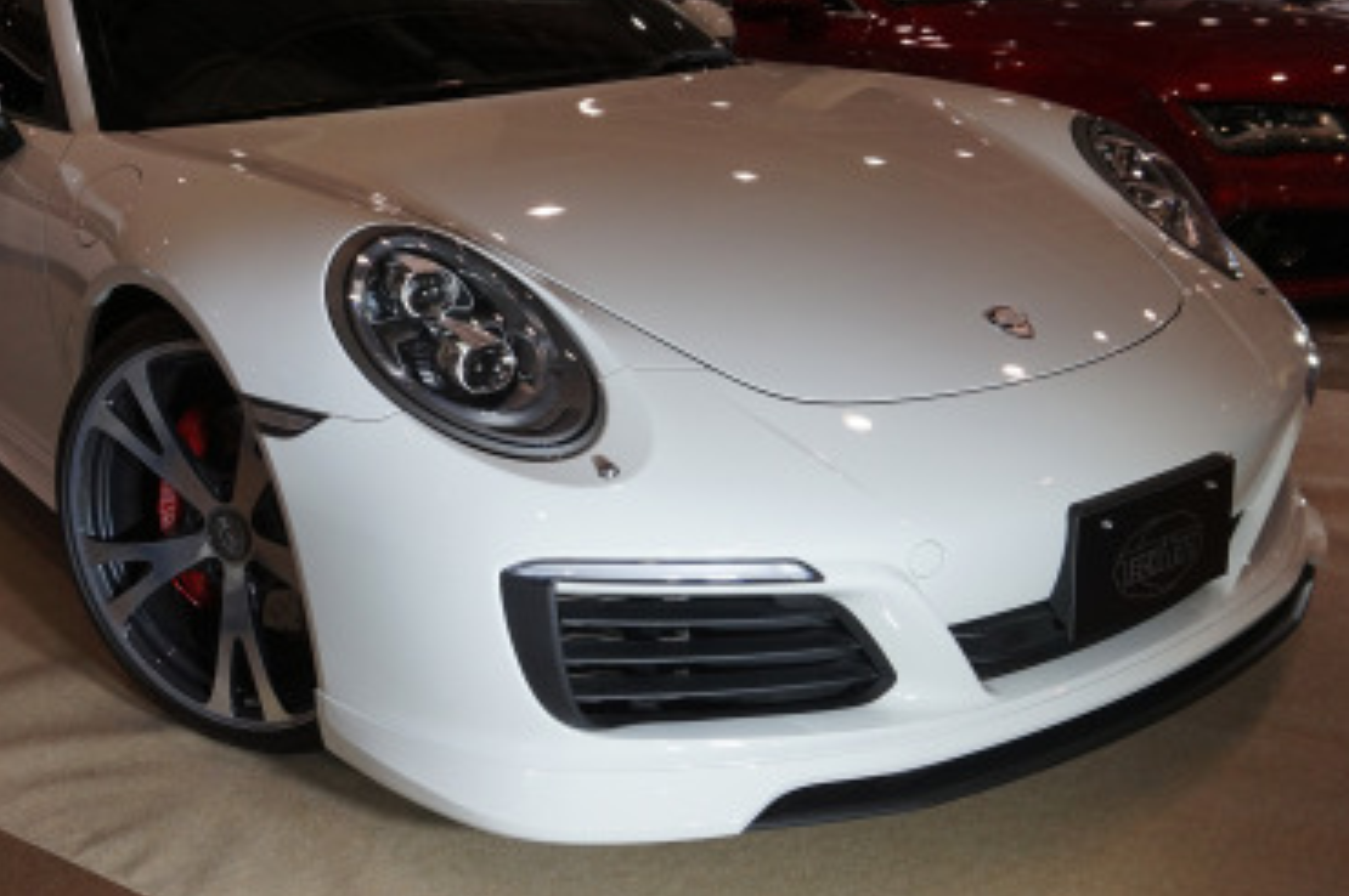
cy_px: 419
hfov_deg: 45.3
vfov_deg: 31.1
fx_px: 1610
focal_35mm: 43
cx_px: 554
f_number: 6.3
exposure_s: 1/60
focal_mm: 20
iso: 320
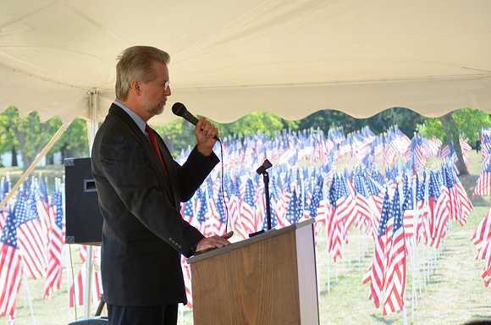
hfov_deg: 24.7
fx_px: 1123
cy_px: 162
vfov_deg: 16.5
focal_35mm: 82
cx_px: 246
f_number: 5
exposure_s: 1/125
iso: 100
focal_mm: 55
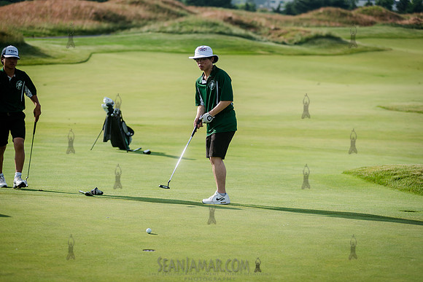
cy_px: 141
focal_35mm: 125
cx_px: 212
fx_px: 1469
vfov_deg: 11.0
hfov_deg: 16.4
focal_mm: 125
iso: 125
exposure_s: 1/1250
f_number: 3.5
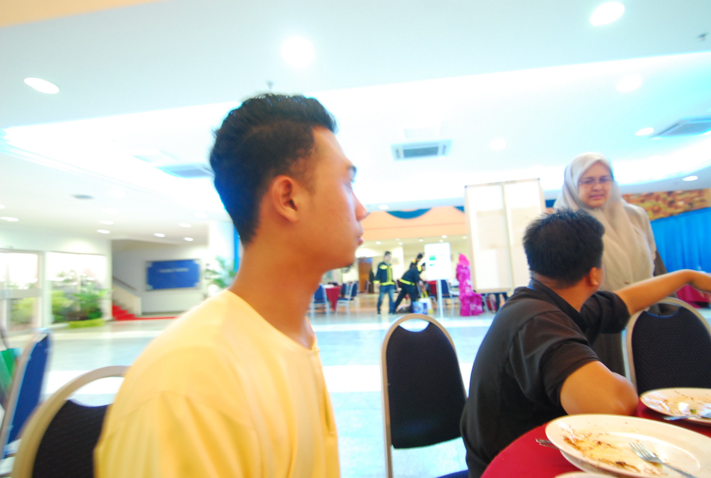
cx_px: 356
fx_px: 416
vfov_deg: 59.7
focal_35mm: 21
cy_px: 239
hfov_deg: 81.1
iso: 800
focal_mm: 14
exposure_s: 1/15
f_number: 2.8
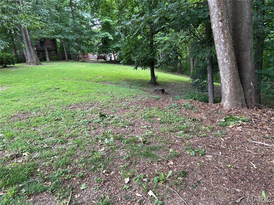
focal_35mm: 26
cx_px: 137
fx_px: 206
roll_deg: +5.7
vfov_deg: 53.1
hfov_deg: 67.3
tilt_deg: -15.2
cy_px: 102
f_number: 1.5
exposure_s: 1/121
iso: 40
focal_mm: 5.7
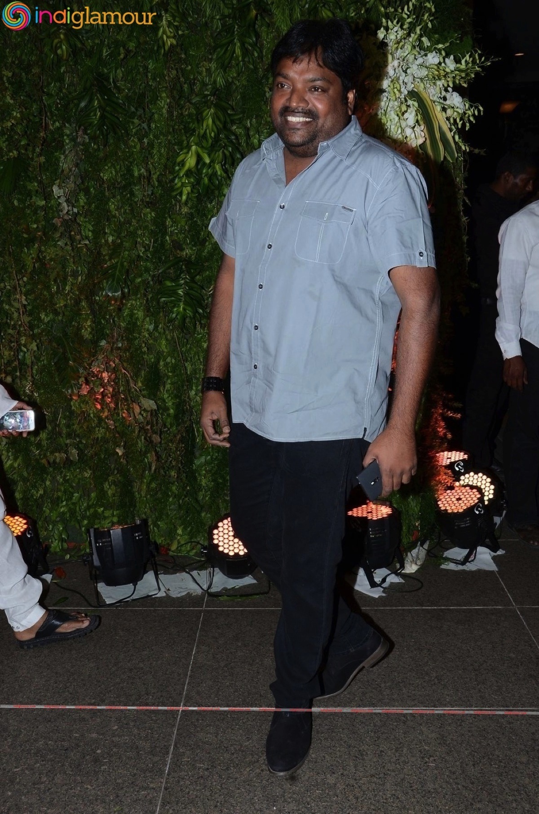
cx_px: 270
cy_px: 407
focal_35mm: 36
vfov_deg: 53.2
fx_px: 812
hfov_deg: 36.7
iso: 500
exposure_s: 1/125
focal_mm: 24
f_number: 9
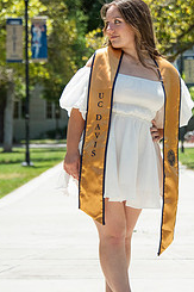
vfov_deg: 11.4
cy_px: 122
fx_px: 1457
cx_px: 142
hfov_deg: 7.6
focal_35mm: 180
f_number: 5.6
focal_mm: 98
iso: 500
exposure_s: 1/2500
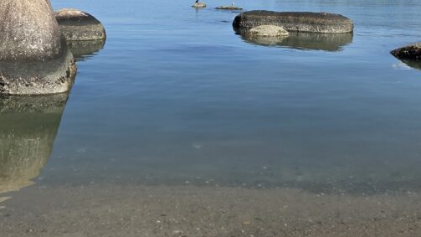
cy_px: -25
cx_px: 255
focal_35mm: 51
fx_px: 569
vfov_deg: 22.2
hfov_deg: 40.4
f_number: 1.8
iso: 80
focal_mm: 5.4
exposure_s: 1/5862
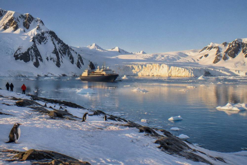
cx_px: 124
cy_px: 82
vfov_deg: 37.8
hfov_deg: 54.5
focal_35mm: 35
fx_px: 240
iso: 160
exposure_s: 1/250
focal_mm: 35
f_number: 9
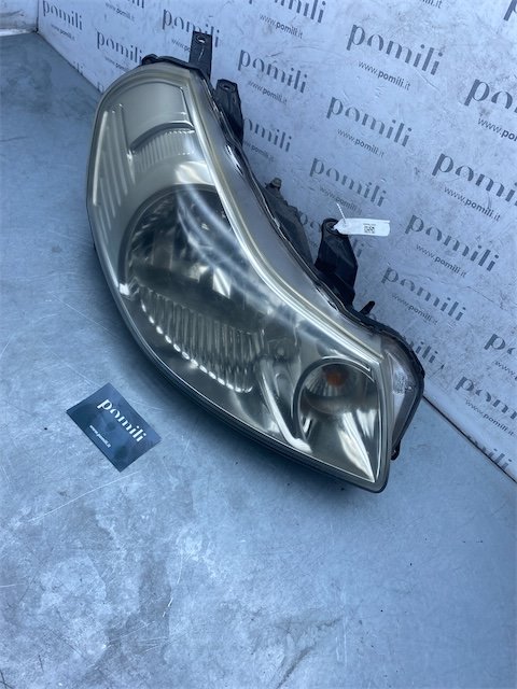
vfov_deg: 67.3
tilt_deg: -49.3
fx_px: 518
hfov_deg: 53.1
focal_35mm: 26
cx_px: 258
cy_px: 344
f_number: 1.8
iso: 32
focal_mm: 4.25
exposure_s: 1/884
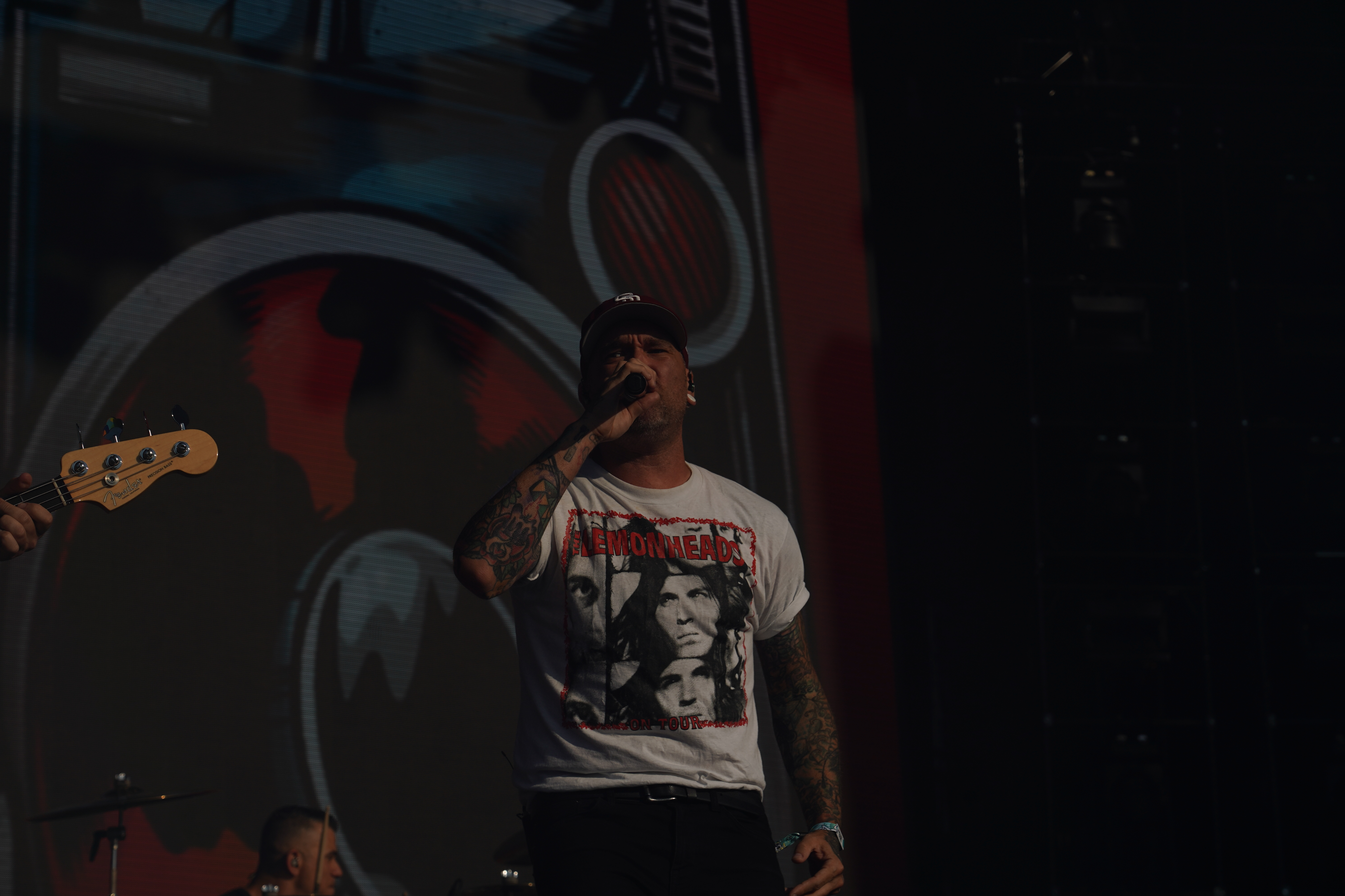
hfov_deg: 19.5
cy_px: 448
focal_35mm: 105
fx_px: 3923
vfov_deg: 13.0
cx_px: 672
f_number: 8
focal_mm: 105
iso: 100
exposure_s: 1/1600
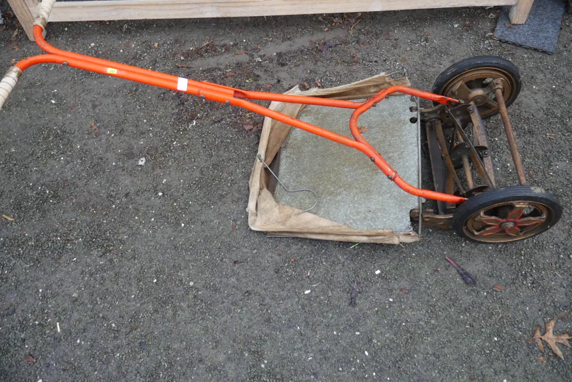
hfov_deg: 61.9
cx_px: 291
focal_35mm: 30
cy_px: 179
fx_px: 477
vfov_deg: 43.6
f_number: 3.5
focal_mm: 14
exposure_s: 1/100
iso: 200
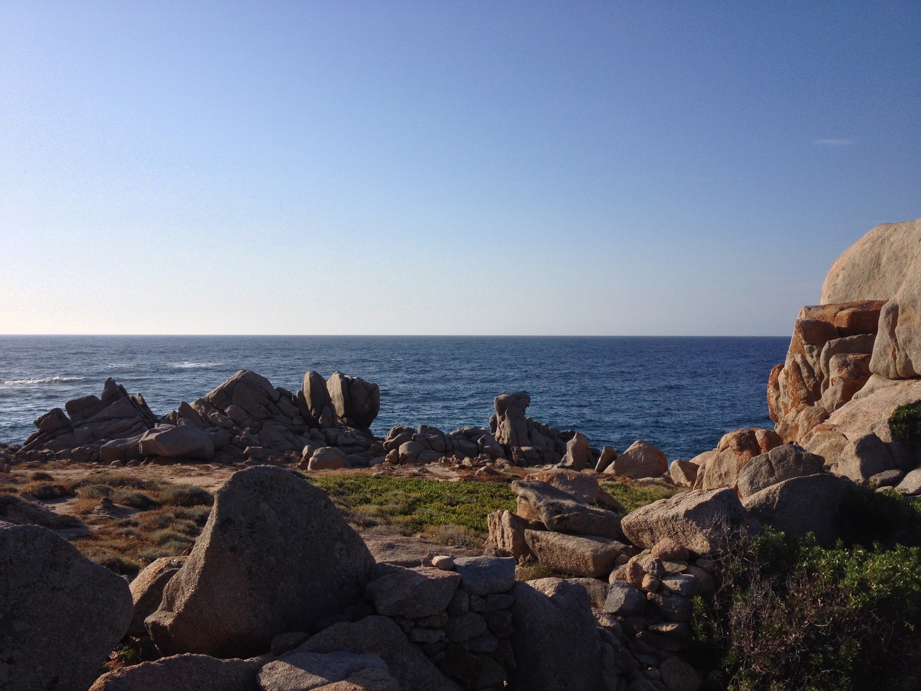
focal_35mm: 35
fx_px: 931
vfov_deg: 40.7
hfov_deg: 52.6
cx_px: 460
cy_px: 346
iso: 50
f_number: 2.4
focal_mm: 4.28
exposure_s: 1/2907
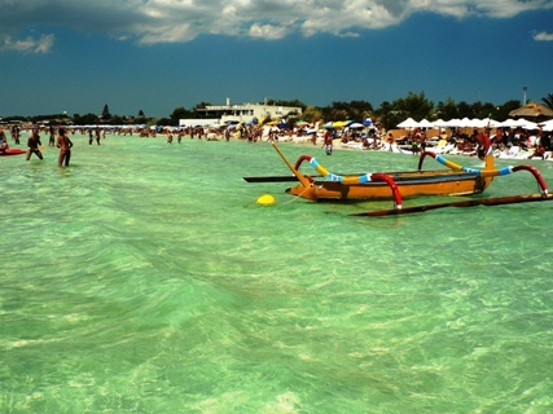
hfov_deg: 51.4
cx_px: 276
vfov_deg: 39.6
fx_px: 575
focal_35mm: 36
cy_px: 207
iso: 100
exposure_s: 1/250
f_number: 5.6
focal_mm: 6
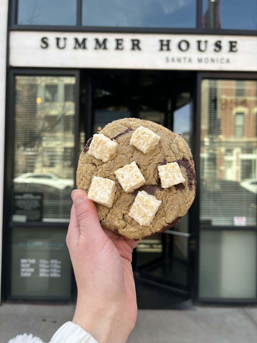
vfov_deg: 67.3
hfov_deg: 53.1
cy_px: 172
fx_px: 257
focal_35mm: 26
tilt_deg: +1.1
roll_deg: +0.0
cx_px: 128
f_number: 1.5
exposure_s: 1/683
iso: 50
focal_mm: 5.7
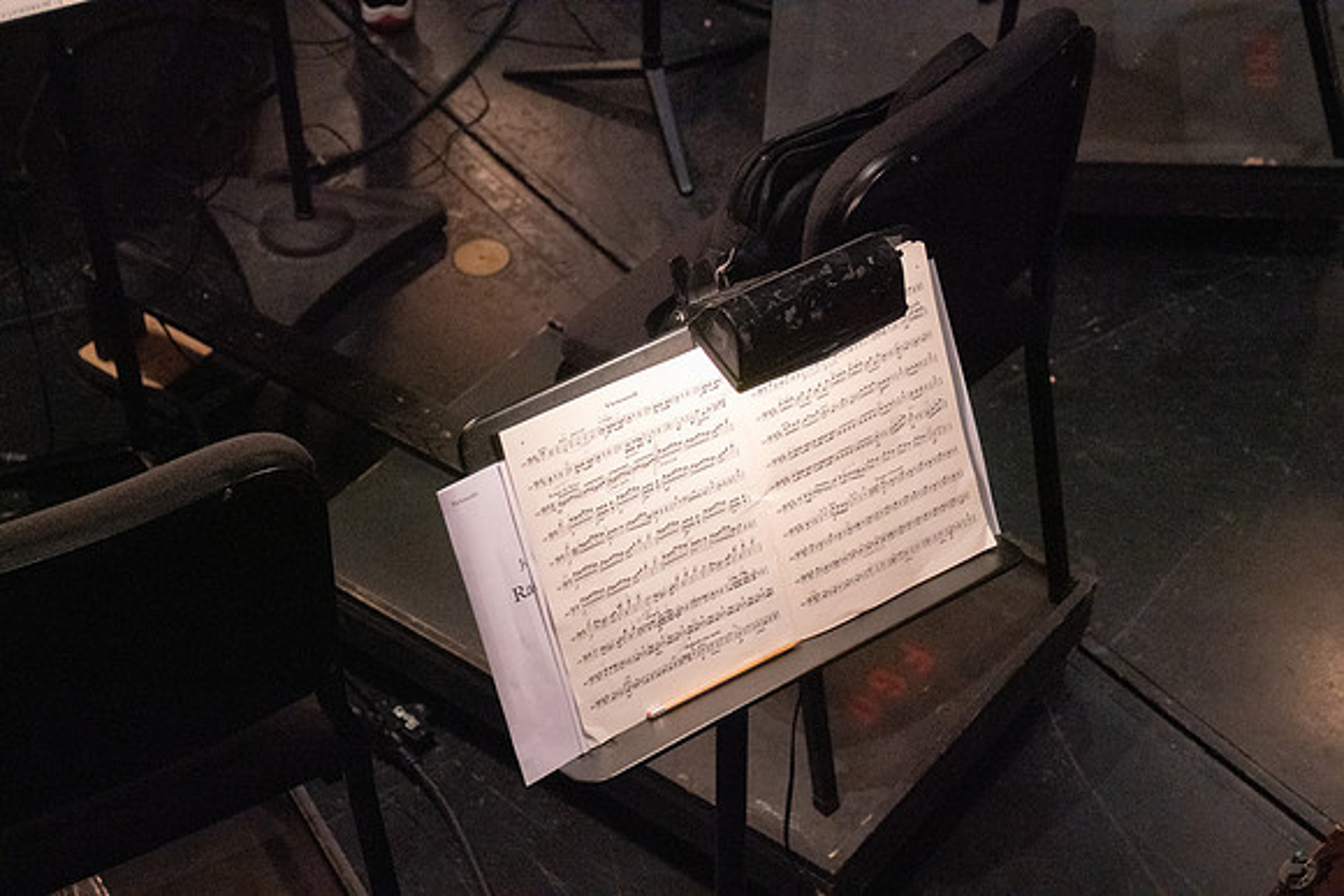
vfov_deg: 19.5
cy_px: 448
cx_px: 672
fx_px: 2614
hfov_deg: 28.8
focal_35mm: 70
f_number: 7.1
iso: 12800
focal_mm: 70
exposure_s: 1/320
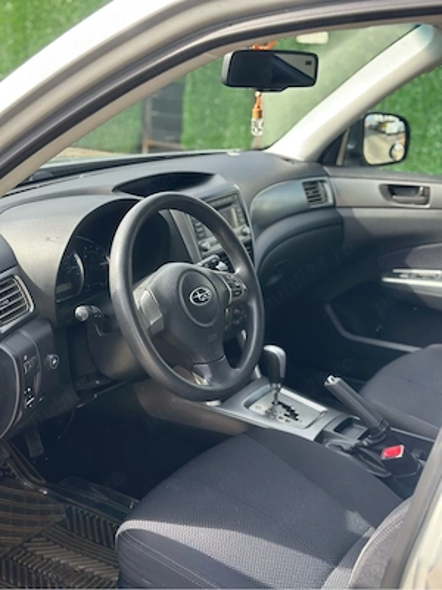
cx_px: 221
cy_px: 295
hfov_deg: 30.3
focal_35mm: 48
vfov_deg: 39.7
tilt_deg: -19.7
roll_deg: -3.0
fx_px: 817
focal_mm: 6.86
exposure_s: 1/843
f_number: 1.78
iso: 80
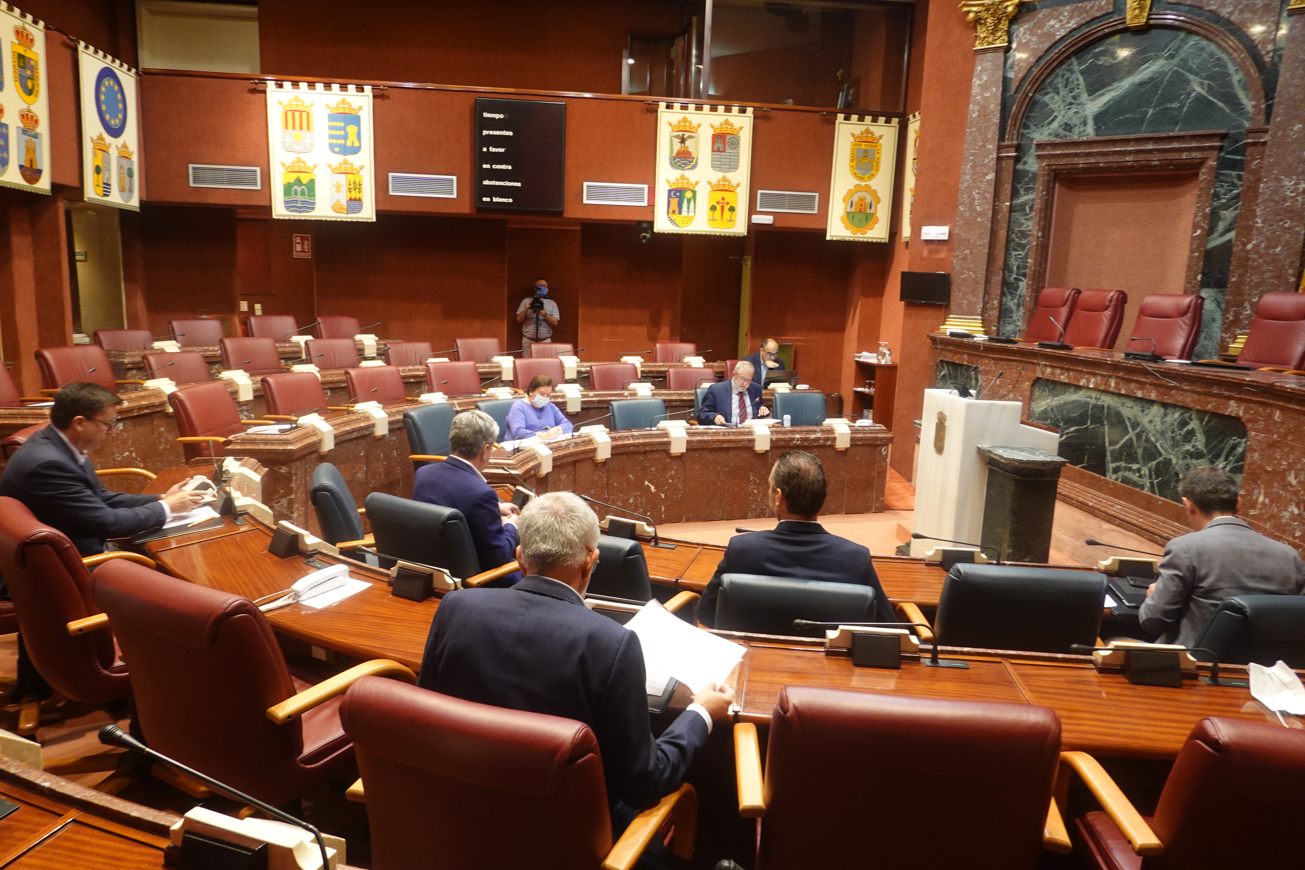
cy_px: 435
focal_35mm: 24
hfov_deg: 73.7
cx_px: 652
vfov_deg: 53.1
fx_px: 870
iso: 800
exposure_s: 1/30
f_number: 2.8
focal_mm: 9.01
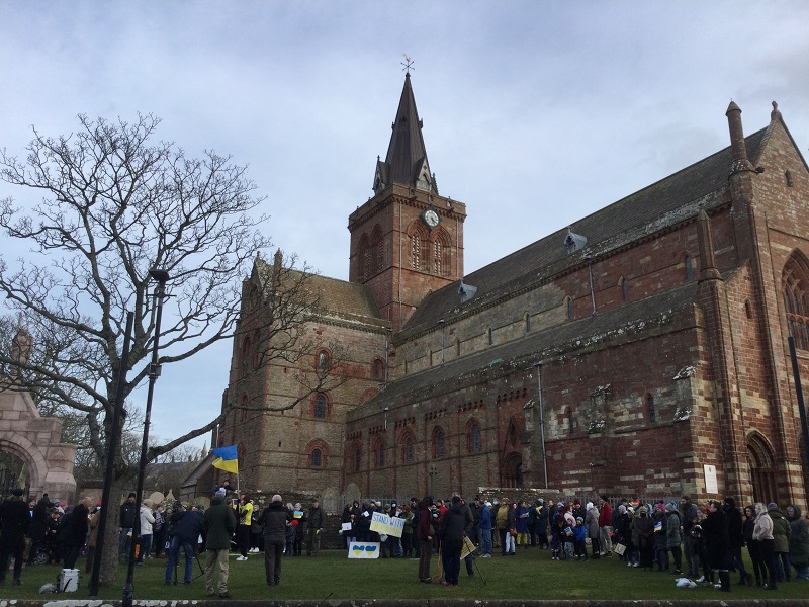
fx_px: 724
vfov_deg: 45.4
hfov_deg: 58.4
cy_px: 304
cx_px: 404
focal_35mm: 31
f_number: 2.4
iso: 25
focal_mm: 3.3
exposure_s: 1/214
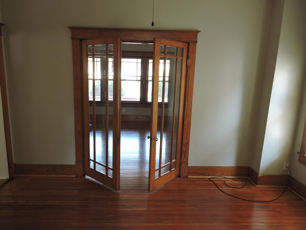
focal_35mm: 27
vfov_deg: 51.3
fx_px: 239
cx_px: 143
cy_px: 124
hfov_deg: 65.3
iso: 220
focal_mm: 4.3
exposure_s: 1/30
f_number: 3.3
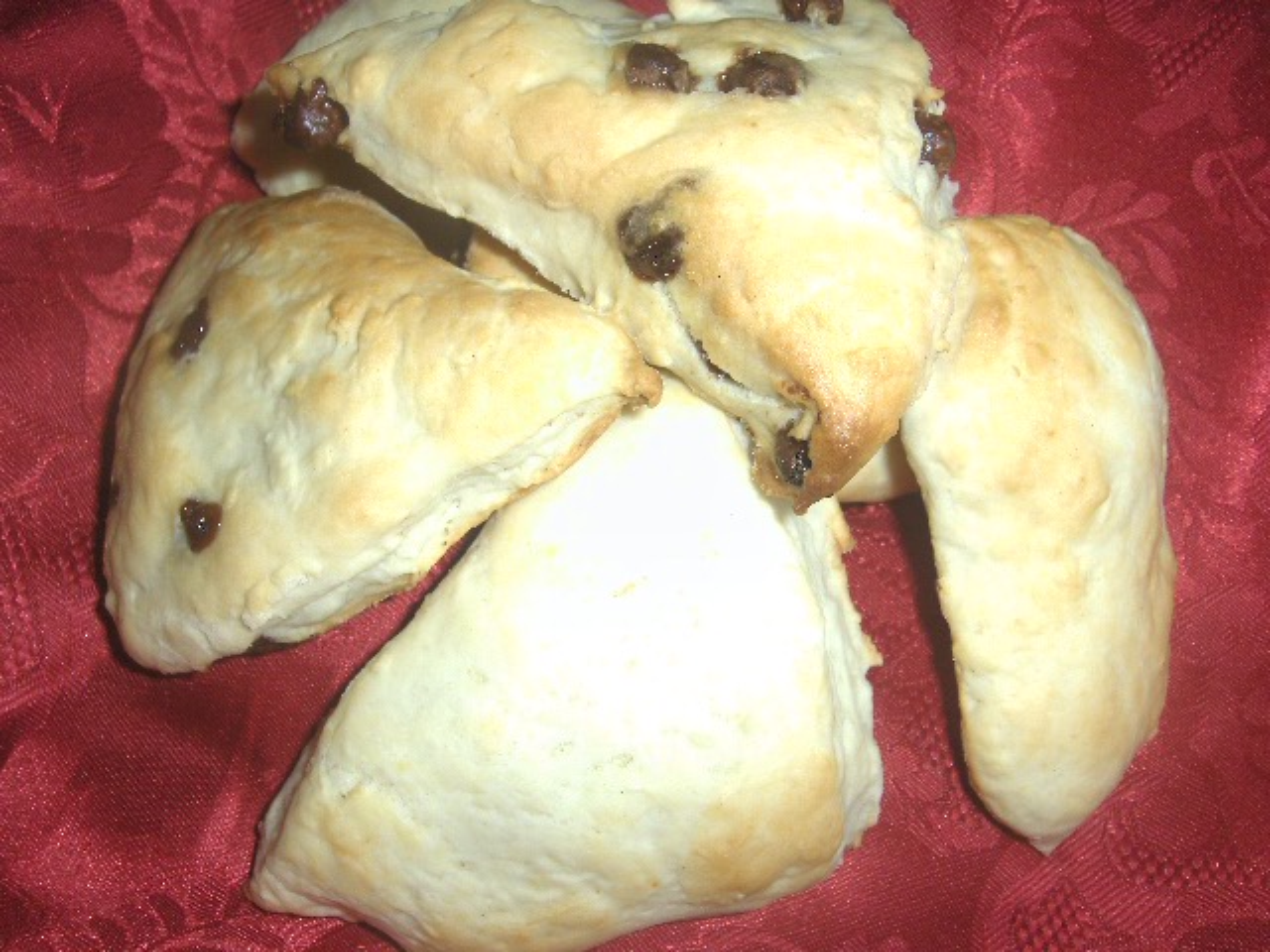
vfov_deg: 40.7
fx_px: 1284
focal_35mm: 35
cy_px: 476
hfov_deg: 52.6
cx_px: 635
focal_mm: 7.5
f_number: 5.5
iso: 200
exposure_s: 1/60
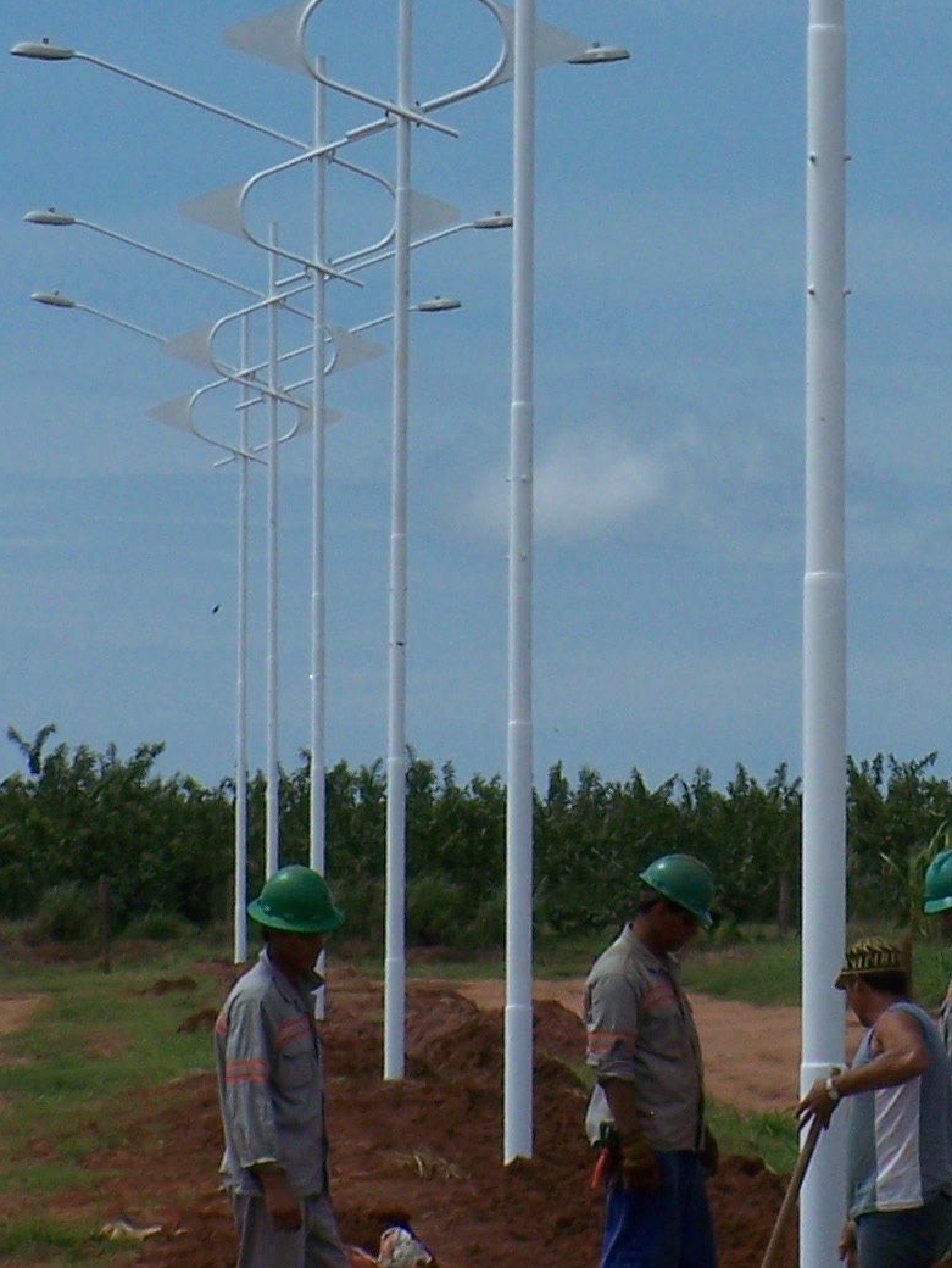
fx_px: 15865
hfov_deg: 3.4
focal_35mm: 433
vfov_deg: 4.6
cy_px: -33
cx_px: 986
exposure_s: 1/800
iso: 80
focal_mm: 26.4
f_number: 6.3
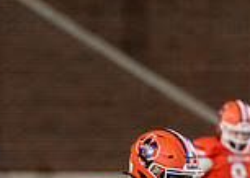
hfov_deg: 2.6
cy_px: 286
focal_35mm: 777
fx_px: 5512
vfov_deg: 1.8
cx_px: 281
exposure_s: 1/1250
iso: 2000
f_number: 2.8
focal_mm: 129
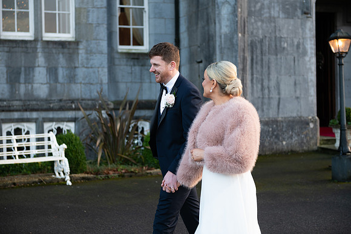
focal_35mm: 70
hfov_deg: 28.8
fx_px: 683
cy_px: 117
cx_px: 176
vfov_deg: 19.5
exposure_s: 1/160
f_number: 3.5
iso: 160
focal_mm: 70
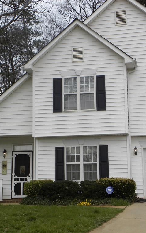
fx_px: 471
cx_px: 77
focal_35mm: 74
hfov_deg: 17.6
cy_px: 117
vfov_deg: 27.8
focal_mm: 9.2
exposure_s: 1/280
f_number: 5.6
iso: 64
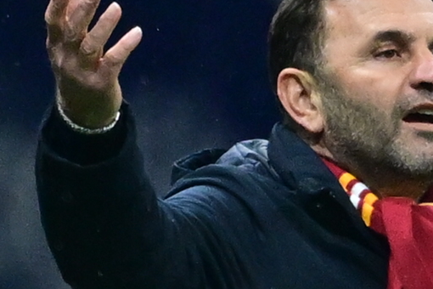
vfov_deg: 0.8
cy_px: 213
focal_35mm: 1693
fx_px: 20361
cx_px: 542
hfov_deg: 1.2
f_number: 2.8
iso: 3200
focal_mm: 400
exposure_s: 1/2000
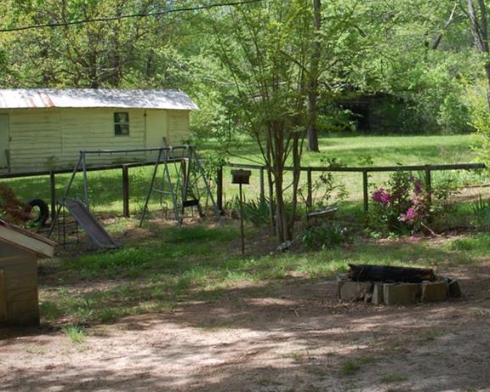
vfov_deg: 25.2
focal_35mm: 60
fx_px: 870
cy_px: 127
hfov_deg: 30.5
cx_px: 407
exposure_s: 1/500
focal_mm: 24
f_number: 4.2
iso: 200
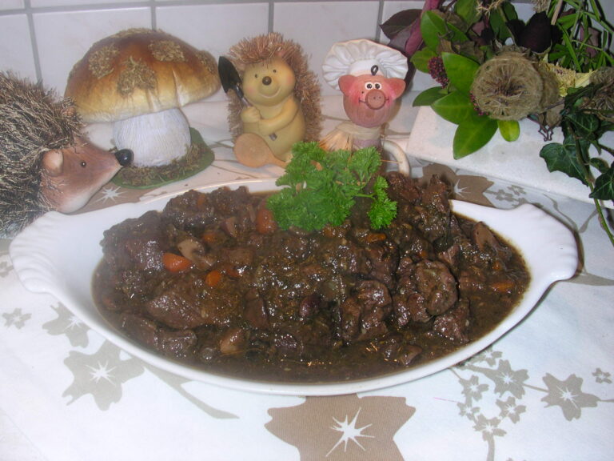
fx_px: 656
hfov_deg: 50.1
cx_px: 307
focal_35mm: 37
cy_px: 230
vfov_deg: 38.7
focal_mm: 5.6
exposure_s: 1/60
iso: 100
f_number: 4.5
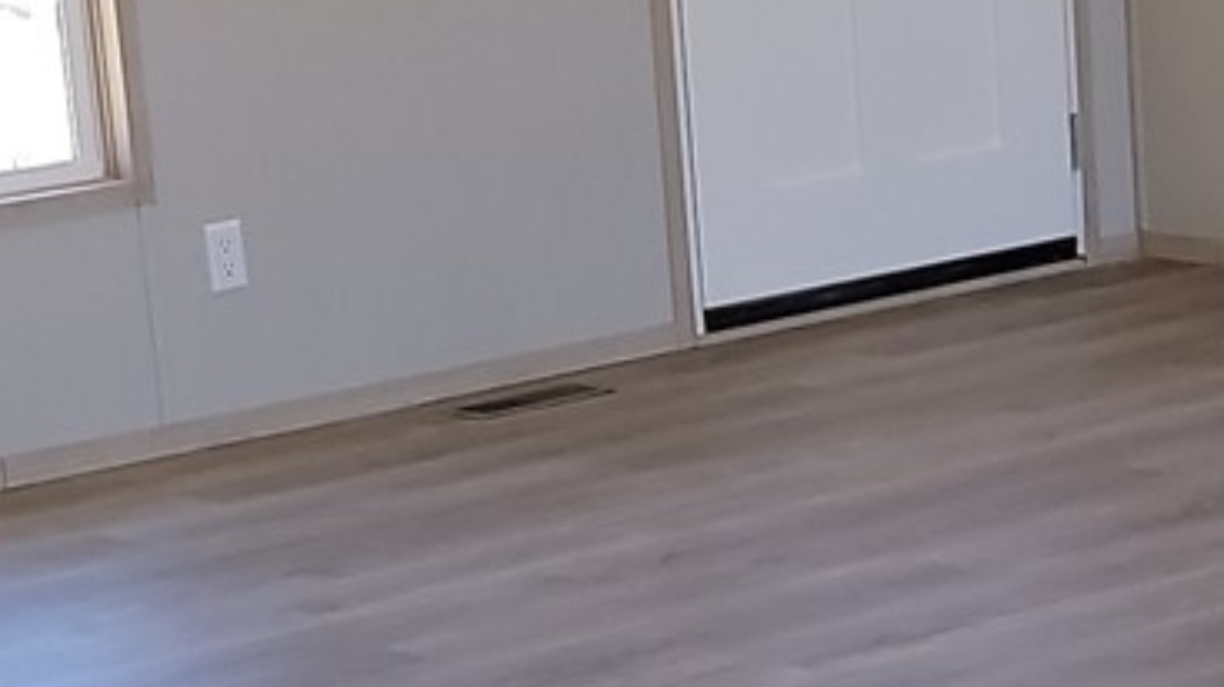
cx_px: 864
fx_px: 4736
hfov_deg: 14.7
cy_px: 634
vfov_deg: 8.3
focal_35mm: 146
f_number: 1.8
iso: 50
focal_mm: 6.7
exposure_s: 1/60
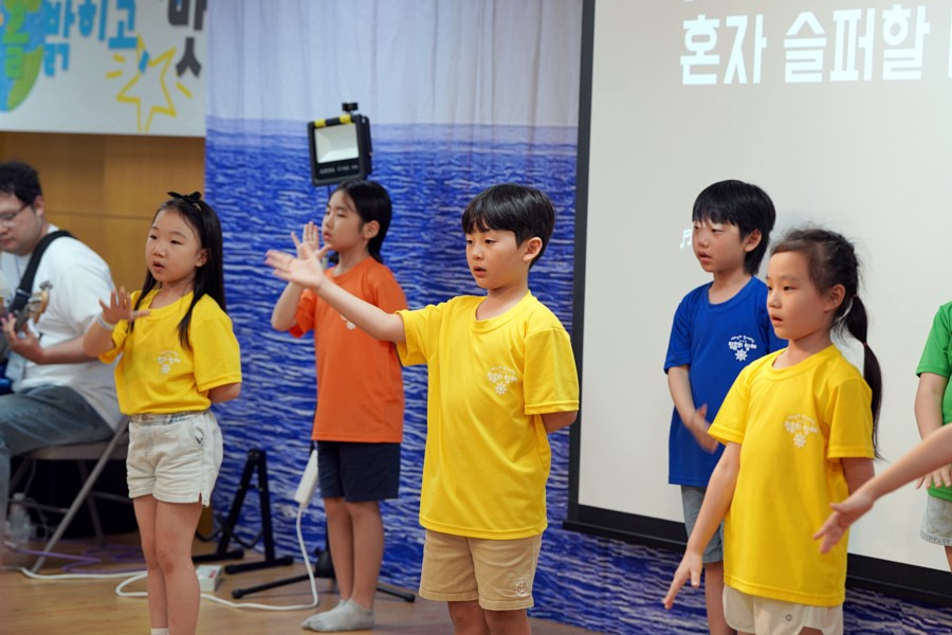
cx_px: 476
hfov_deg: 18.6
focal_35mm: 110
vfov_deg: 12.5
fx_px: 2909
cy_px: 318
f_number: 4
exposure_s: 1/160
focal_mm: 110
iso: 1000
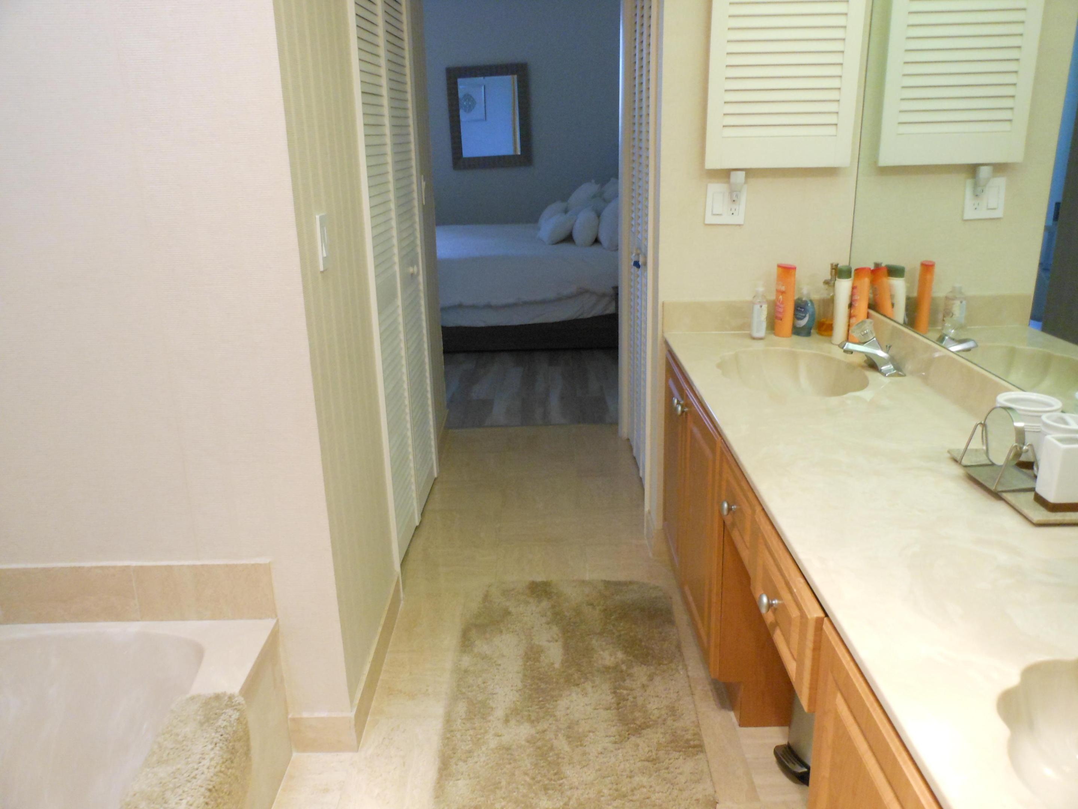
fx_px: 872
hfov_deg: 63.4
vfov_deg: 49.7
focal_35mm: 28
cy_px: 404
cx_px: 539
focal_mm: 5
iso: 400
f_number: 3.7
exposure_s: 1/40
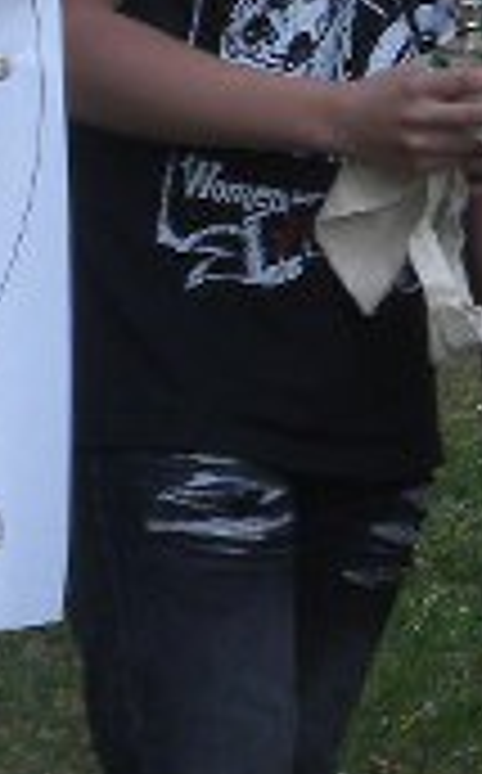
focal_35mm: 375
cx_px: 1122
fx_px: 7908
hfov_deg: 3.4
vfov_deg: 5.6
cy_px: 54
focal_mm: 16.9
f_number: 4
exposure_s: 1/114
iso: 64
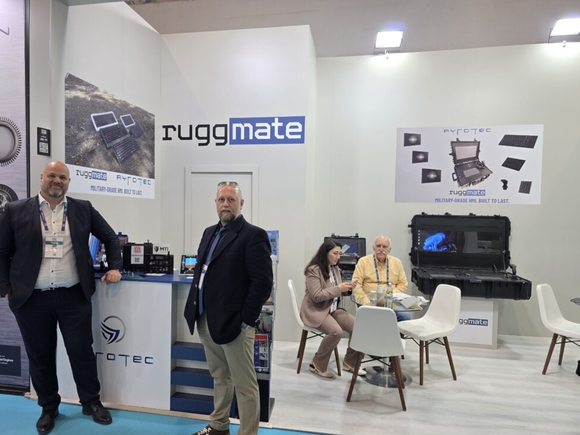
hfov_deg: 71.6
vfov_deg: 56.8
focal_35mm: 24
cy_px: 222
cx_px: 281
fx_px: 402
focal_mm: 6.3
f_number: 1.7
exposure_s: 1/100
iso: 64
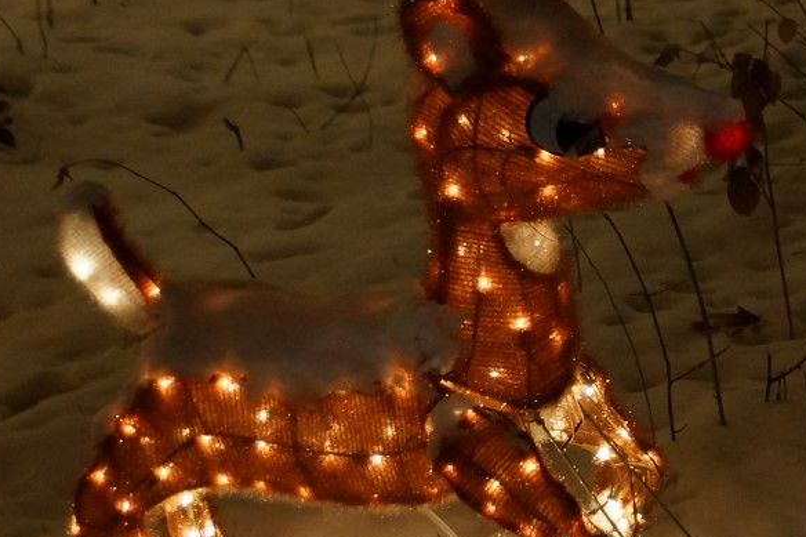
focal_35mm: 111
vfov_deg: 12.3
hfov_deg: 17.6
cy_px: 326
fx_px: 2484
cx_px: 956
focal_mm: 30
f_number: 4
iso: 1600
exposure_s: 1/50
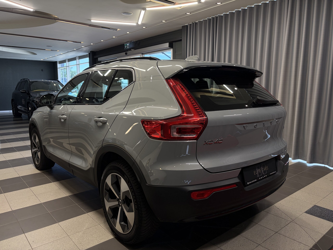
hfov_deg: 67.3
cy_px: 125
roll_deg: +0.3
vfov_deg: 53.1
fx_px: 250
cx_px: 166
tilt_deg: -7.7
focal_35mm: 26
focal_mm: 5.96
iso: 100
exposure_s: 1/100
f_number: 1.6
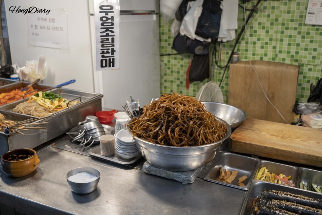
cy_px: 108
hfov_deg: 49.5
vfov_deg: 34.2
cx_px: 161
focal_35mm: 39
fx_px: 349
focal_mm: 39
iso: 1000
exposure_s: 1/160
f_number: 5
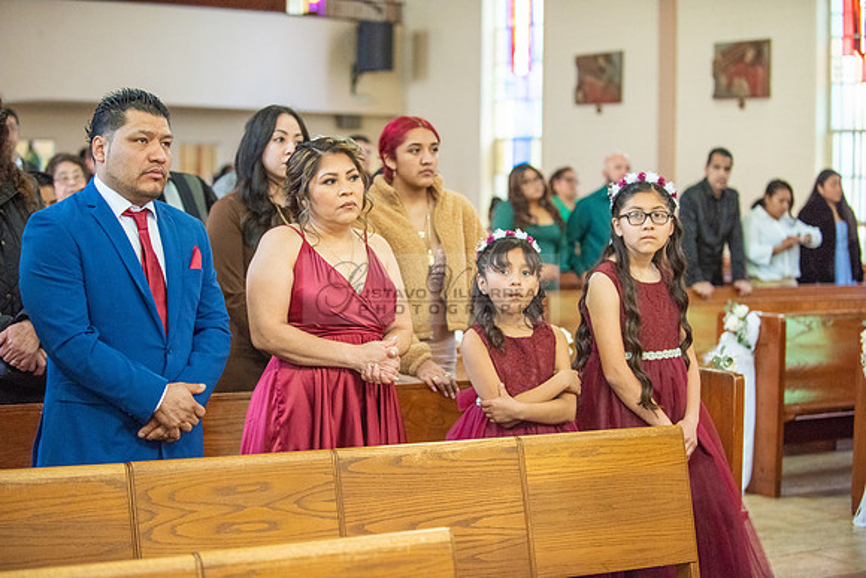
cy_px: 289
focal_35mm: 70
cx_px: 433
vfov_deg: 19.5
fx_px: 1684
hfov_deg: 28.8
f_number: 2.8
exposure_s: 1/160
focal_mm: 70
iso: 2000
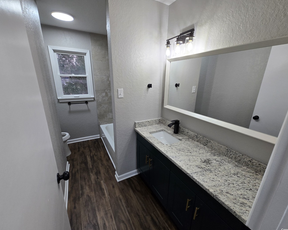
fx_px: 119
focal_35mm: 14
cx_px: 146
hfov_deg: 100.7
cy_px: 116
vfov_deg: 88.0
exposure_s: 1/60
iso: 64
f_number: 2.2
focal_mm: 1.7
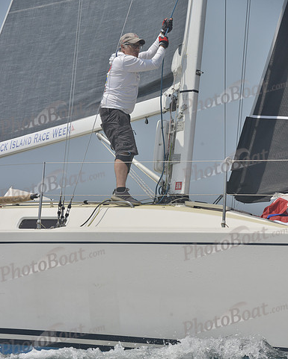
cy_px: 213
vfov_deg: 7.8
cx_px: 144
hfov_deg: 6.2
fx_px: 2652
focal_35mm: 249
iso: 280
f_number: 10
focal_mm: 220
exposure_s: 1/1000
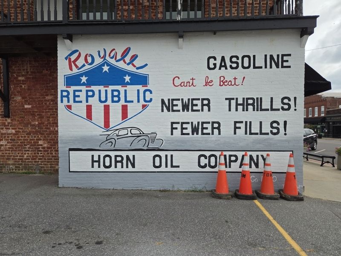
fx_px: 227
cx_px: 170
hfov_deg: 73.9
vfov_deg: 58.9
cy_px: 128
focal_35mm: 23
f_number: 1.8
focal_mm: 5.4
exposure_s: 1/1300
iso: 25
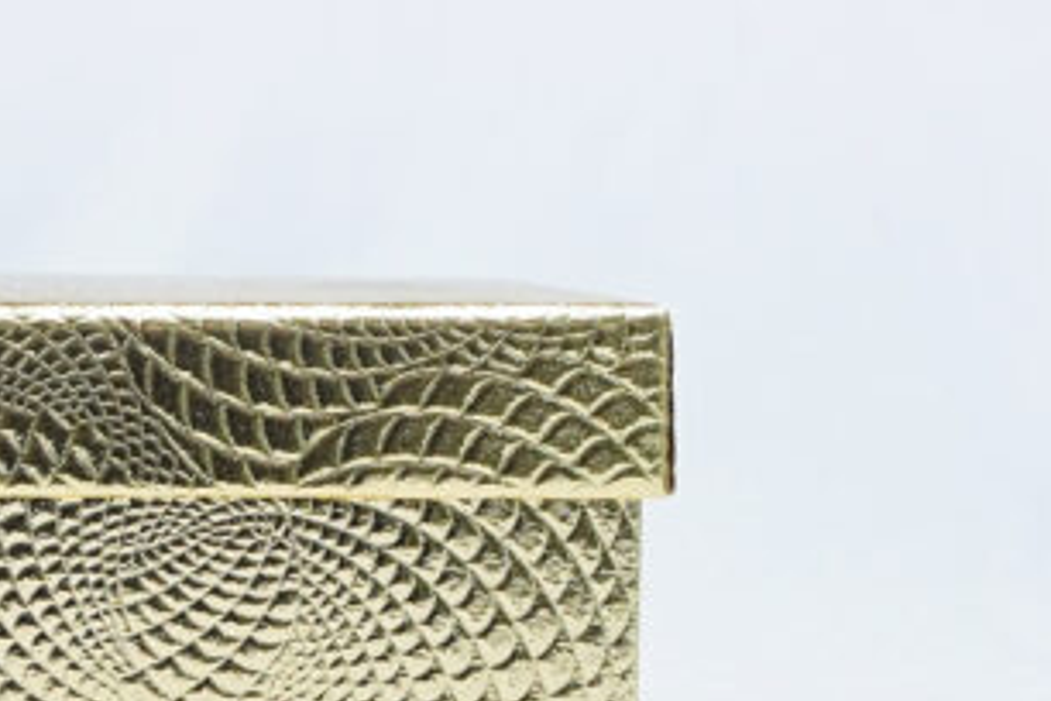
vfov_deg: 11.5
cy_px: 527
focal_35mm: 119
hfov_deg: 16.9
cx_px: 14
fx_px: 3474
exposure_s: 1/160
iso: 2500
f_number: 9
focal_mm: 35
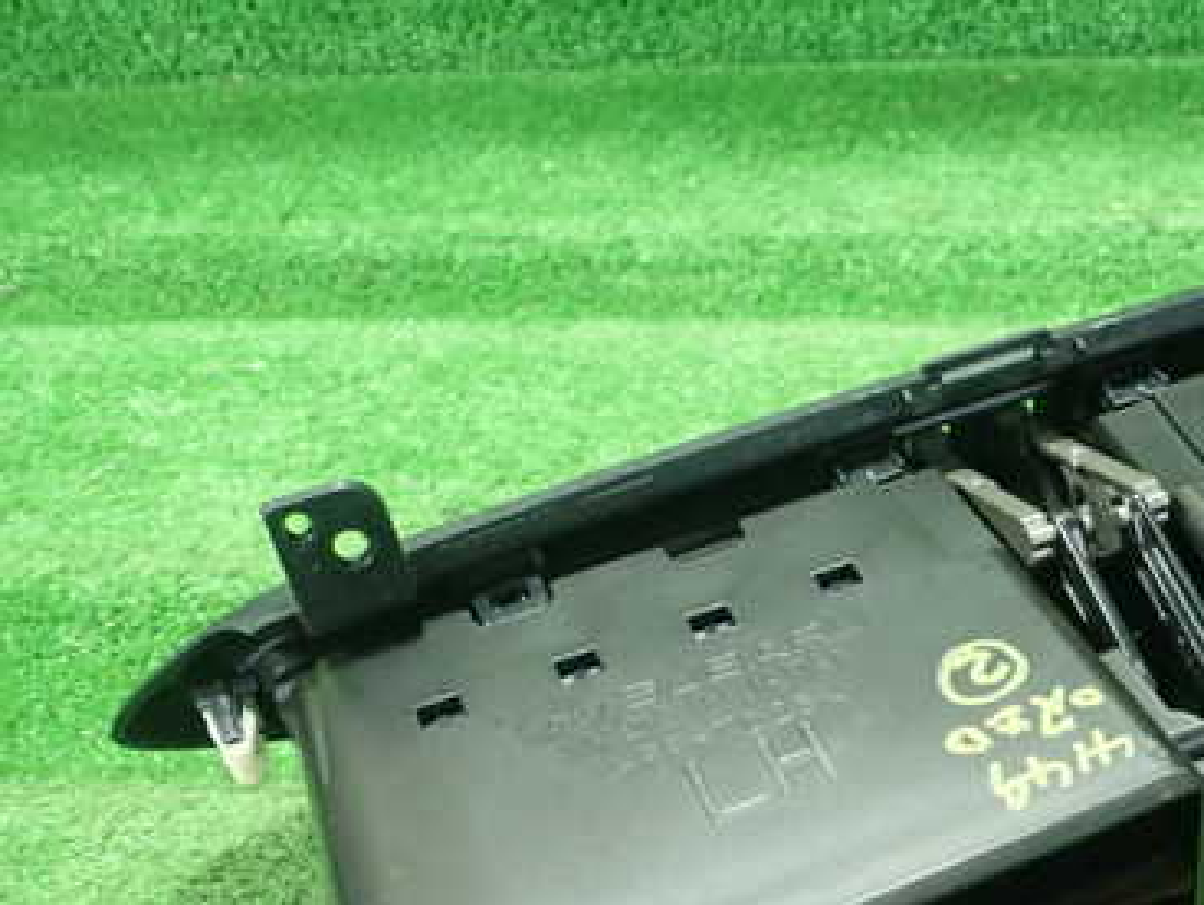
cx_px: 981
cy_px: 656
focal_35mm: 49
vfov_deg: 29.4
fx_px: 1706
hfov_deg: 37.3
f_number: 2.3
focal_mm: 5.5
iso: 800
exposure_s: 1/80
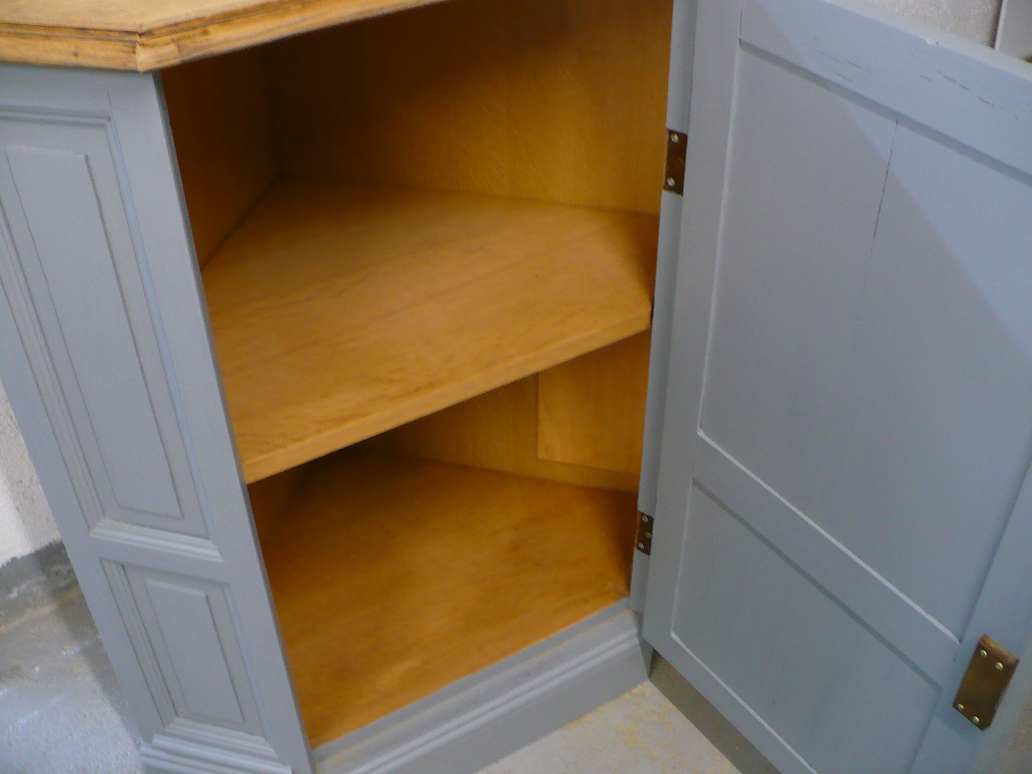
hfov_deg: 50.1
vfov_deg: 38.7
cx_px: 516
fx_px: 1103
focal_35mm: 37
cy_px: 387
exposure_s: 1/8
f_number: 2.8
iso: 200
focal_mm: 6.1
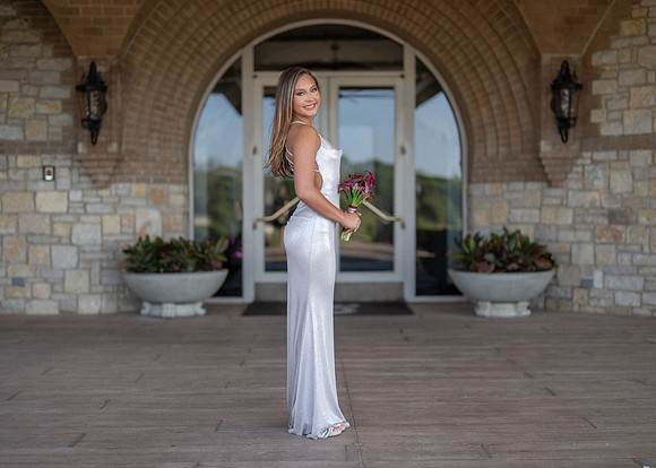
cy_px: 240
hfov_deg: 35.0
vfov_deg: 25.4
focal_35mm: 56
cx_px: 325
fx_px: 1041
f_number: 1.2
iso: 160
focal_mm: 50
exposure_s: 1/1250
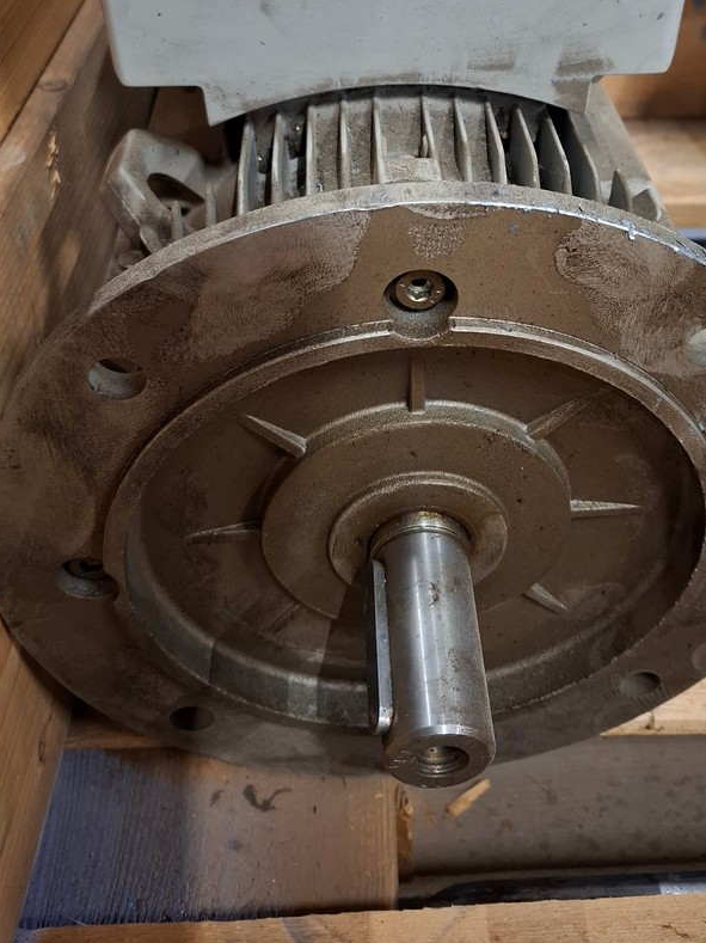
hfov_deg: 40.5
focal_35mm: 35
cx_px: 411
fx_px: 953
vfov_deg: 50.7
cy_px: 247
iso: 400
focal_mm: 5.54
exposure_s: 1/25
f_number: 1.8
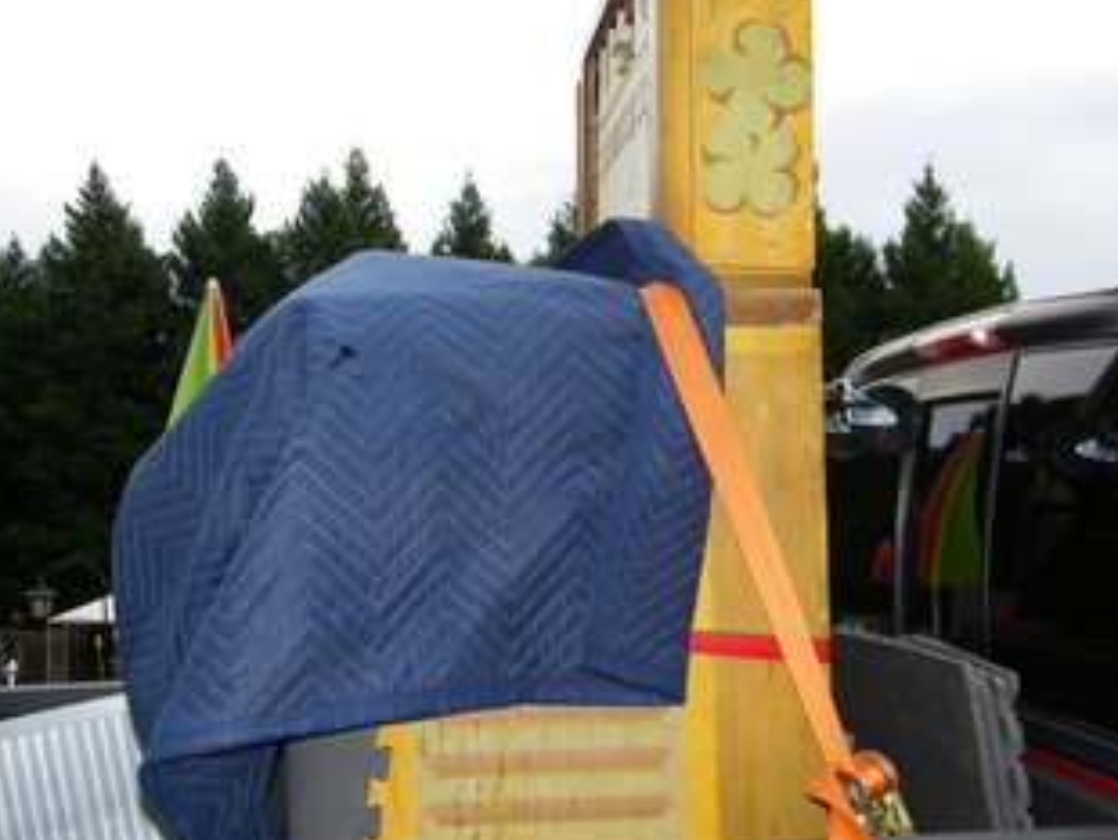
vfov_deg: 29.7
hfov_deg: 38.9
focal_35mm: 49
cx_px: 566
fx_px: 1584
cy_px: 397
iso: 80
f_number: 3.7
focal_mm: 6.8
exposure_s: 1/160
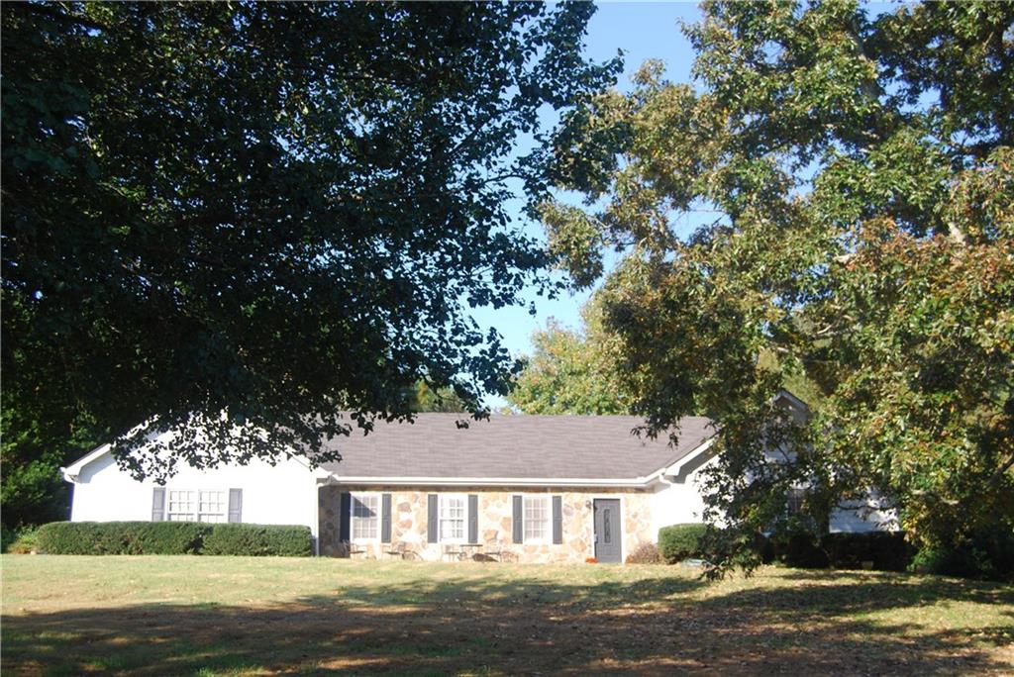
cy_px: 338
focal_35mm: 42
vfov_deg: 31.9
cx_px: 507
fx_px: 1184
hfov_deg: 46.4
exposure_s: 1/125
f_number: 5.6
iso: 100
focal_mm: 28
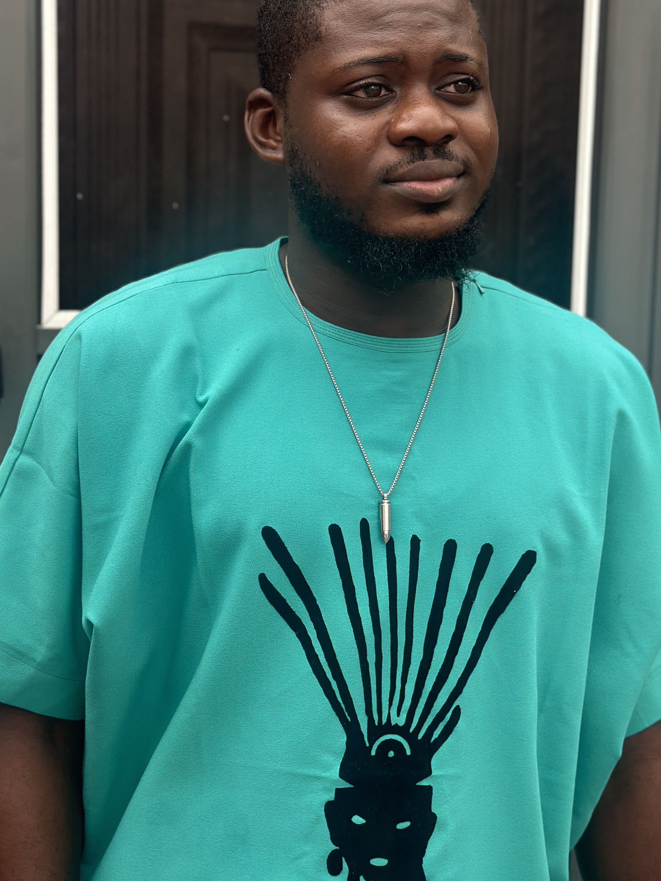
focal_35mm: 70
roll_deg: -0.4
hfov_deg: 21.0
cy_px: 451
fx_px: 1782
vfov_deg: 27.8
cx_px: 387
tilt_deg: -7.7
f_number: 1.78
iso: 80
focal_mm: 6.86
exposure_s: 1/401
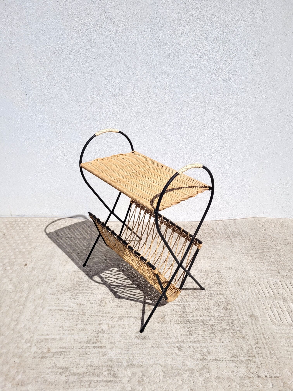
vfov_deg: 67.3
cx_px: 146
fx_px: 293
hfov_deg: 53.1
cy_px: 196
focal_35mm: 26
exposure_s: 1/5549
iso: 40
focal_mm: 5.4
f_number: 1.8
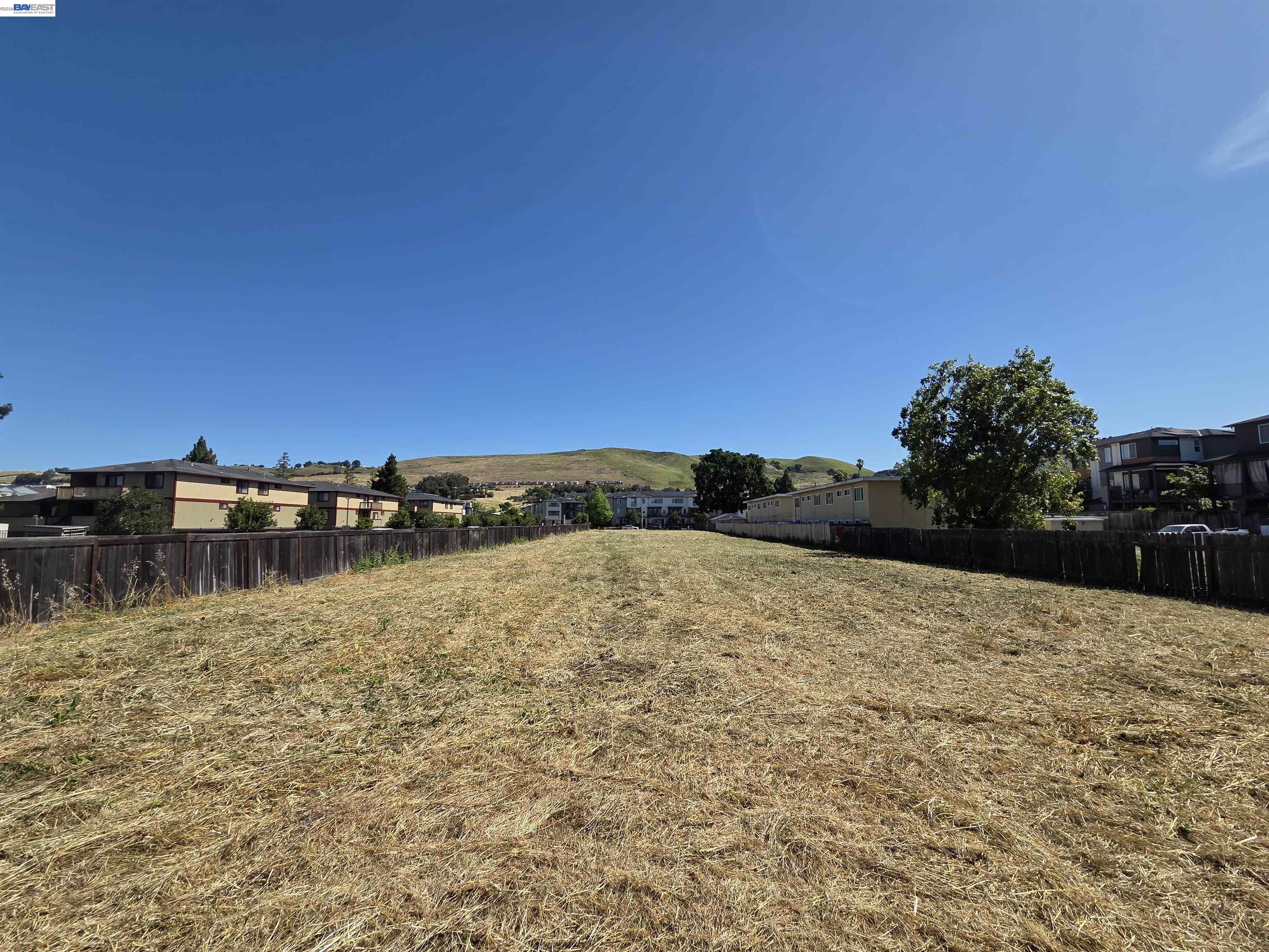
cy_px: 476
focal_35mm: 13
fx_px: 477
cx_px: 634
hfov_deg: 106.2
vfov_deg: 89.9
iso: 50
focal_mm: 2.2
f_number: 2.2
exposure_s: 1/2760
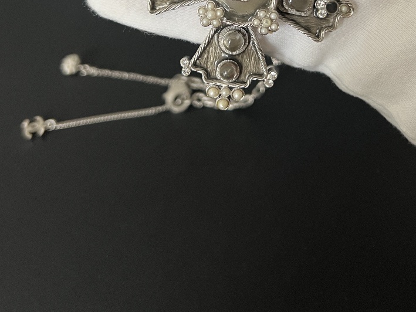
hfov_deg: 42.7
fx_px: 529
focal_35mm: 44
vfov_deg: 29.9
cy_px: -23
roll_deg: -1.2
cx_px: 250
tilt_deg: -32.5
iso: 160
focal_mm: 5.7
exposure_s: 1/60
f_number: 1.5
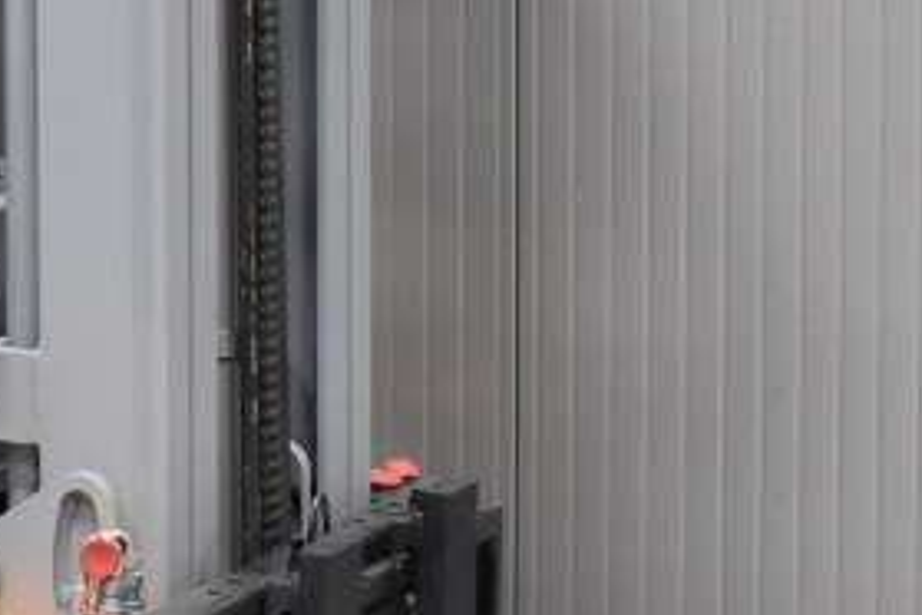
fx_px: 3636
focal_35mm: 142
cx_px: -291
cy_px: -10
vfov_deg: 9.6
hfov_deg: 13.9
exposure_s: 1/30
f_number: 5
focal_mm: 22
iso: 1600
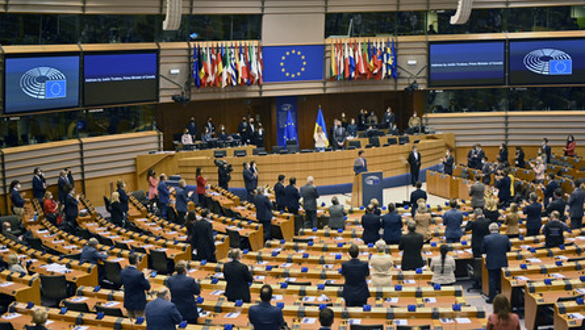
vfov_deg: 22.7
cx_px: 291
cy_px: 164
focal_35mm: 53
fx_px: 823
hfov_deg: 39.1
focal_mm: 50
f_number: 4
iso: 3200
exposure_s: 1/500
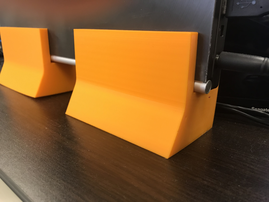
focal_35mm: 28
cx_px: 134
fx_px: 218
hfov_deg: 63.4
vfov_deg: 49.7
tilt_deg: -17.6
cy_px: 101
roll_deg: +0.2
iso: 64
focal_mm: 3.99
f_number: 1.8
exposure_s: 1/15
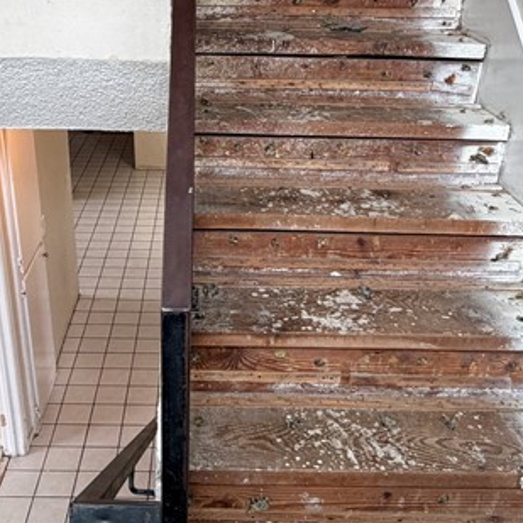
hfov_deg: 40.8
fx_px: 701
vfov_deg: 40.9
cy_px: 262
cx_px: 213
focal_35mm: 41
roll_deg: -0.8
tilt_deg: -25.8
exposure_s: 1/120
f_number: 2.2
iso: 200
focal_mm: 2.22
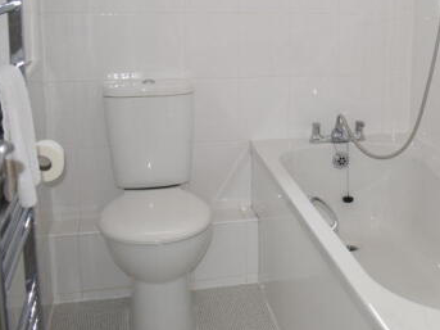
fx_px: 699
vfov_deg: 26.3
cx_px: 369
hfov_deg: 33.6
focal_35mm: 55
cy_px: 101
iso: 800
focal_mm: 20
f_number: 5
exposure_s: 1/125
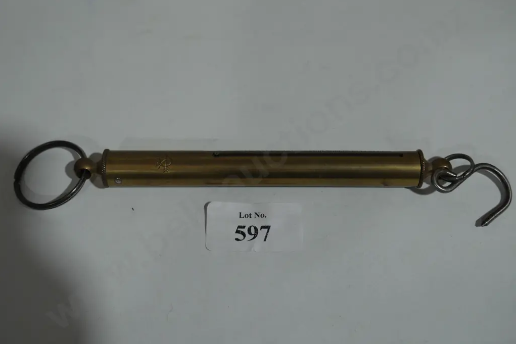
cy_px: 168
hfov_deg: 41.1
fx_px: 688
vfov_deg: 28.1
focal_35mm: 48
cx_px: 258
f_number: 5.1
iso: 200
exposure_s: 1/80
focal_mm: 23
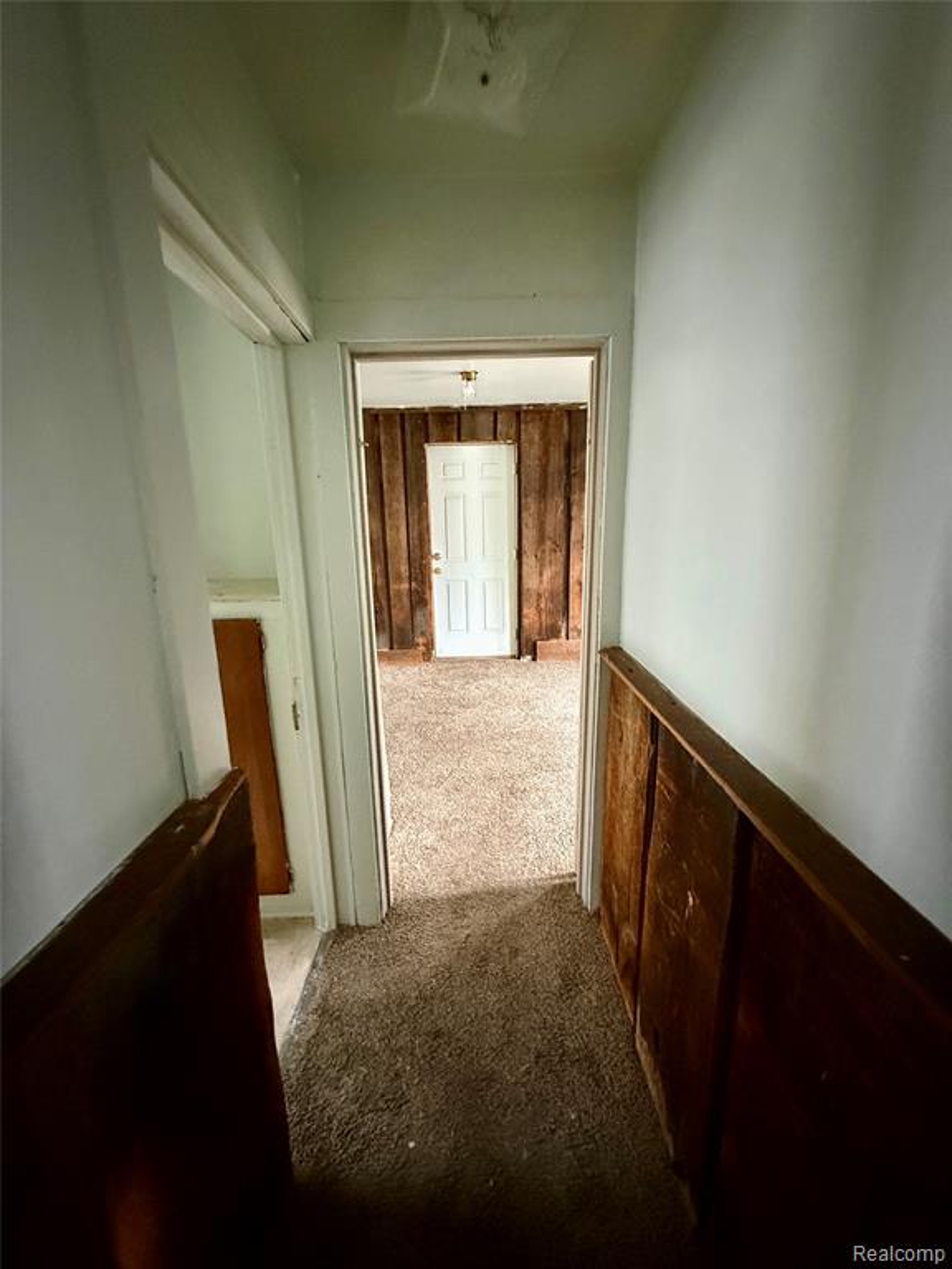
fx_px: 513
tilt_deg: -13.1
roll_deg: +1.4
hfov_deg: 85.7
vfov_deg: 102.1
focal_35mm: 14
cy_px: 634
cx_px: 476
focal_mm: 2.22
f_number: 2.2
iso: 1000
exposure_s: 1/60
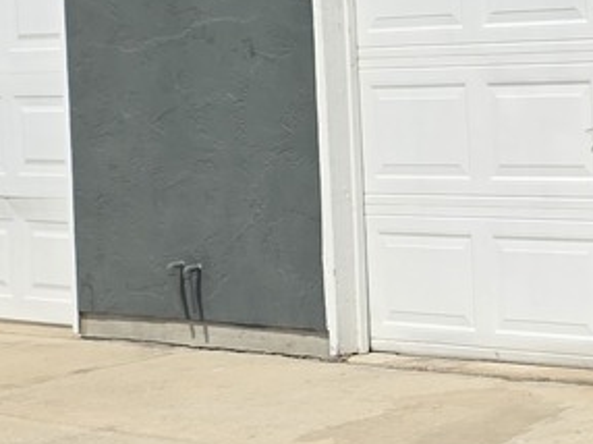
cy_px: 64
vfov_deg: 12.7
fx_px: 1986
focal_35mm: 116
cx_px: 877
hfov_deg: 15.7
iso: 50
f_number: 1.7
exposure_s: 1/7944
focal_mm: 6.3
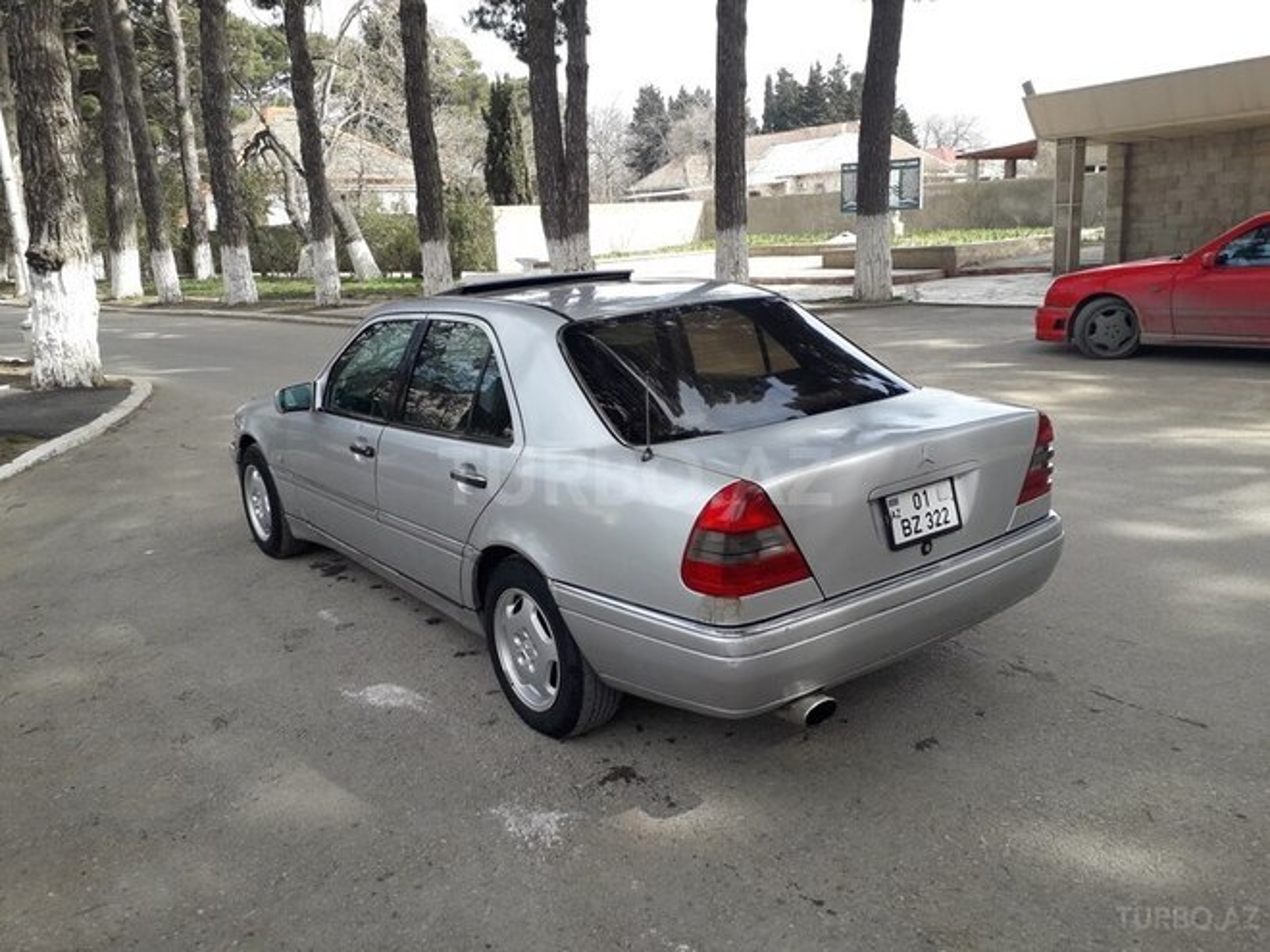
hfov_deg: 65.3
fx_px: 991
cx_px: 635
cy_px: 476
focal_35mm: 27
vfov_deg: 51.4
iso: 40
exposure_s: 1/459
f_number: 1.9
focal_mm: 3.6
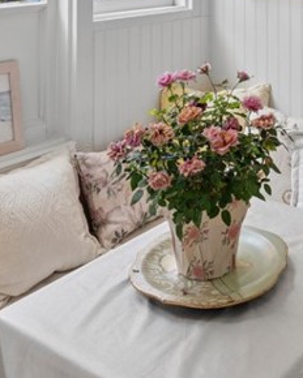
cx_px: 289
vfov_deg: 30.9
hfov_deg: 27.3
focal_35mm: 53
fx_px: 594
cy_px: -52
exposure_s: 1/13
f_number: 8
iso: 200
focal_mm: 16
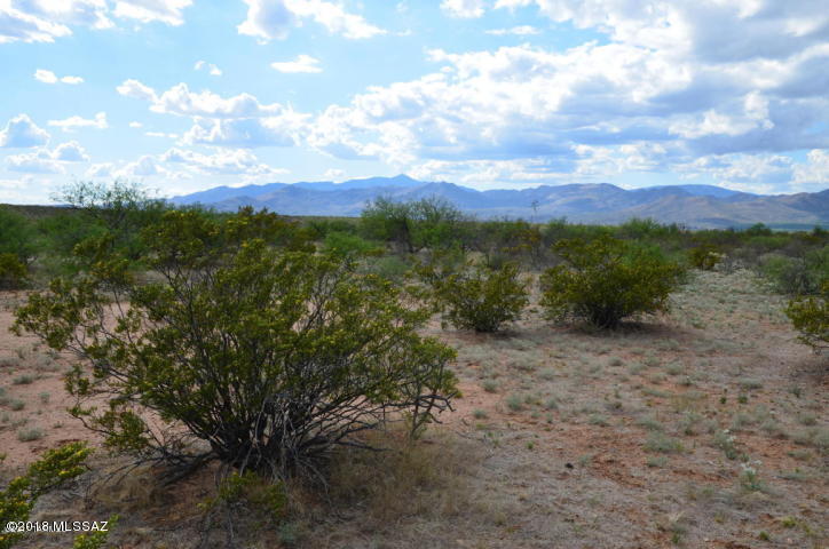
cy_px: 274
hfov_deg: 57.3
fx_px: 759
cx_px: 414
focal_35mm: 33
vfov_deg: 39.8
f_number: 11
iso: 125
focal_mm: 22
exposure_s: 1/125
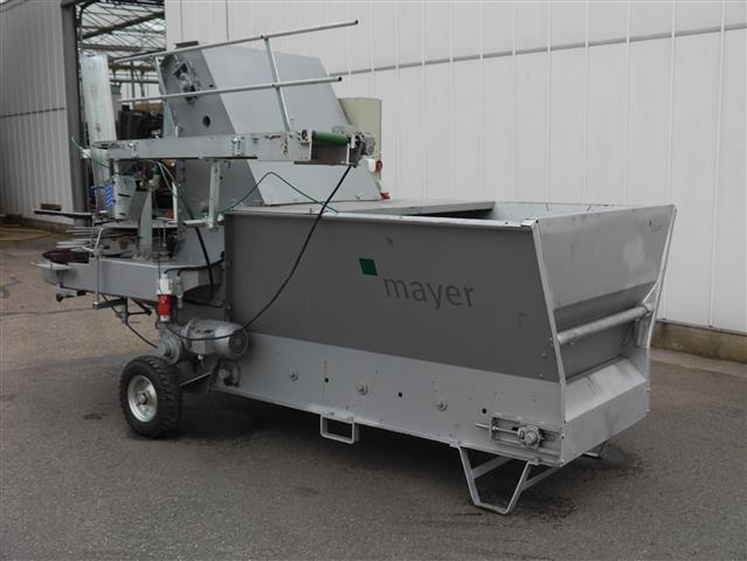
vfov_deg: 34.4
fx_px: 907
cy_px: 280
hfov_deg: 44.8
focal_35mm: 42
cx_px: 374
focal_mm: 21
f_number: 5.6
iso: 160
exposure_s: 1/160
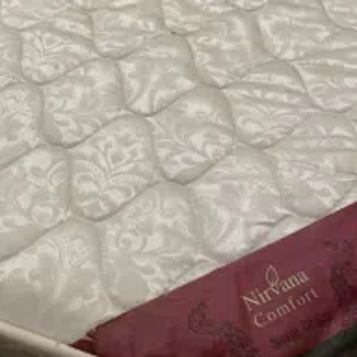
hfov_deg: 35.2
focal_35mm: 48
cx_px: 139
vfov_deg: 34.7
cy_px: 97
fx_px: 560
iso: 80
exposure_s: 1/50
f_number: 1.8
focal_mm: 4.25
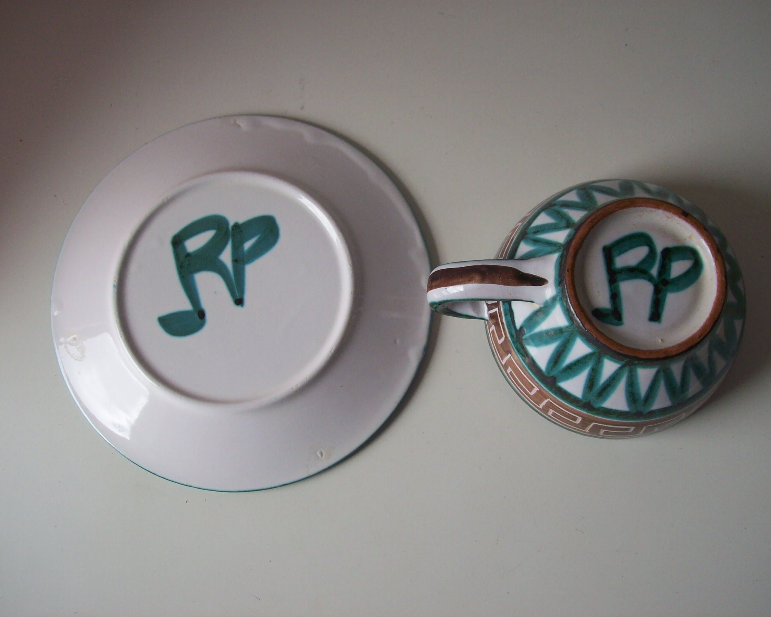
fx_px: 867
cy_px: 306
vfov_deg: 39.2
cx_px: 398
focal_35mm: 38
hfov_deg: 47.9
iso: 80
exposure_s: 1/253
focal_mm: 6
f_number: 2.7
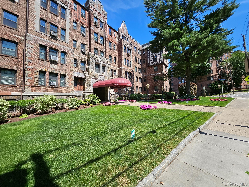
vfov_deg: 89.9
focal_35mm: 13
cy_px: 94
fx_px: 94
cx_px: 124
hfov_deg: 106.2
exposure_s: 1/978
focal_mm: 1.74
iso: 32
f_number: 2.2
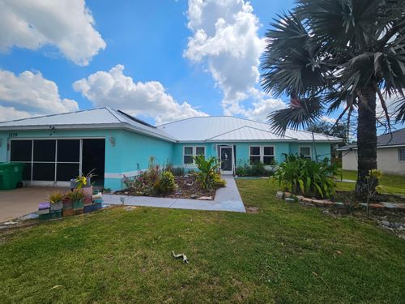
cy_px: 152
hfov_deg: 106.2
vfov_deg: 89.9
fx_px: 152
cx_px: 202
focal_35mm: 13
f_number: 2.2
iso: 50
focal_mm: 2.2
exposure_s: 1/3446
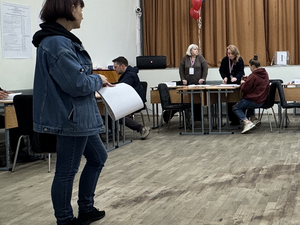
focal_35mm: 45
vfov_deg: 31.9
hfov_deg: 38.4
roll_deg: +1.0
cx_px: 283
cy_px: 74
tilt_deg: -1.2
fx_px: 390
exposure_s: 1/100
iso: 160
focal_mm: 2.22
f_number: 2.2
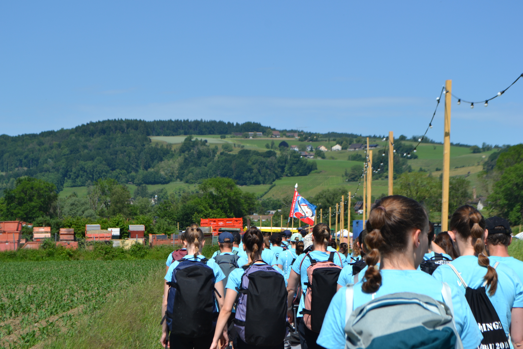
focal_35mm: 82
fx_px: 1198
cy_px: 174
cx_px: 262
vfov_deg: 16.6
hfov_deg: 24.6
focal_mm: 55
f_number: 9
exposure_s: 1/320
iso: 100
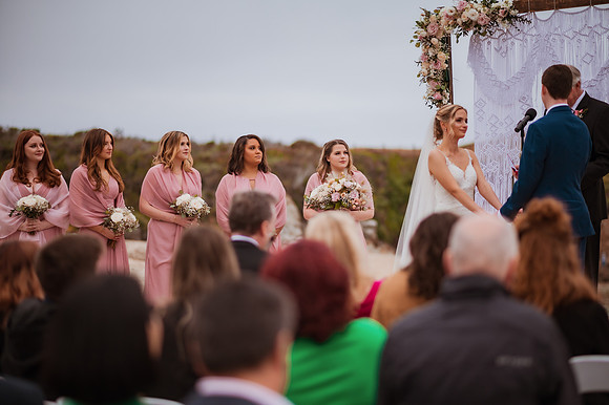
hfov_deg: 23.9
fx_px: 1437
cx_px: 304
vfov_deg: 16.1
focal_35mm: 85
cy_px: 202
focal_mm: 85
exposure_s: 1/2500
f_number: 1.8
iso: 200
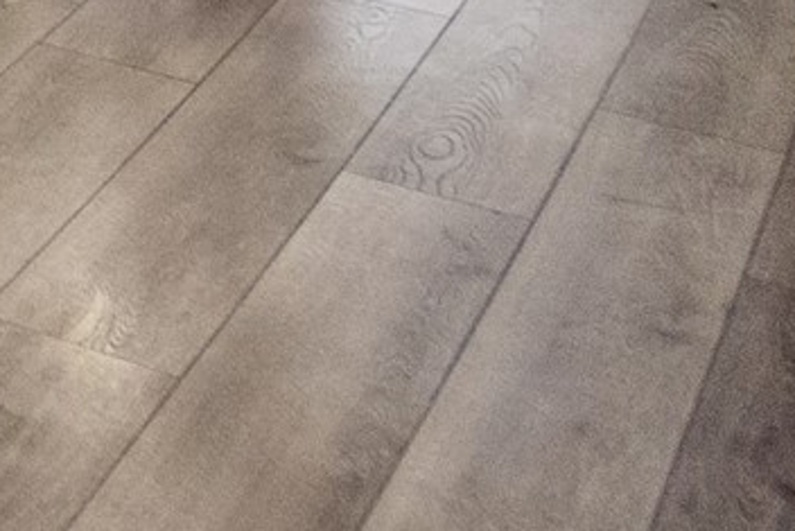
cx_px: -1290
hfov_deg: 12.6
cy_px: -1012
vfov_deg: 9.8
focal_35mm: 111
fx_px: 2452
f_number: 3.5
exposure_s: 1/100
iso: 800
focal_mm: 12
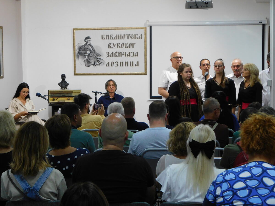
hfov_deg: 24.4
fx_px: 636
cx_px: 138
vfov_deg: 18.4
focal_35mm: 80
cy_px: 103
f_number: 4.4
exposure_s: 1/20
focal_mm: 14.2
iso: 400
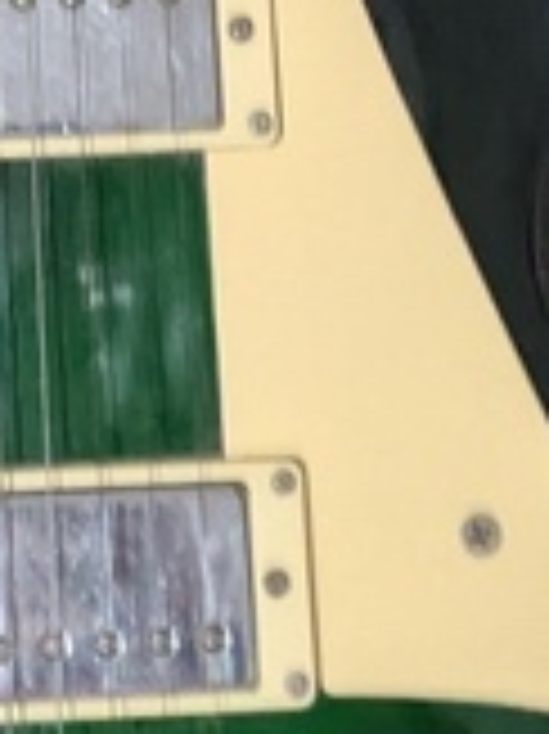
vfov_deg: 9.8
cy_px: -883
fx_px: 3896
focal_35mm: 184
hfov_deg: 8.0
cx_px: 56
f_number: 1.89
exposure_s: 1/25
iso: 584
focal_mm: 5.43
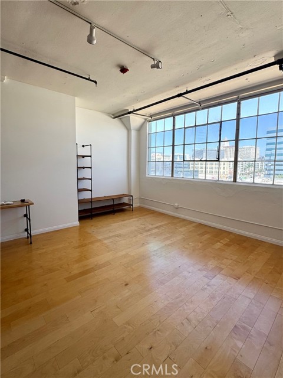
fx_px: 153
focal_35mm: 14
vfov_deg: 102.1
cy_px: 189
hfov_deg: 85.7
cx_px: 142
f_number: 2.2
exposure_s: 1/243
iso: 40
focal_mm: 2.22
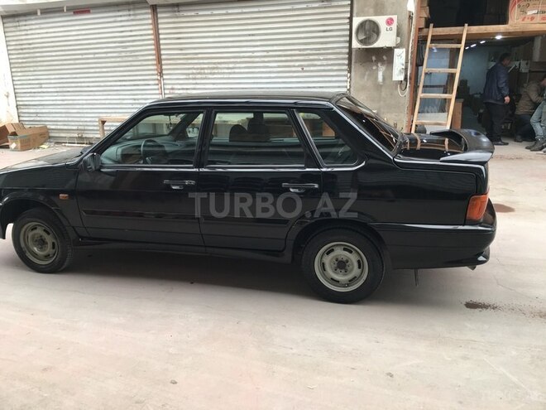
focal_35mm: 29
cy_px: 205
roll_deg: +1.7
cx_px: 273
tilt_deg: -16.7
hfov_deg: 61.7
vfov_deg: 48.2
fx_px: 457
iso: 40
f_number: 2.2
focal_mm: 4.15
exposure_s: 1/100
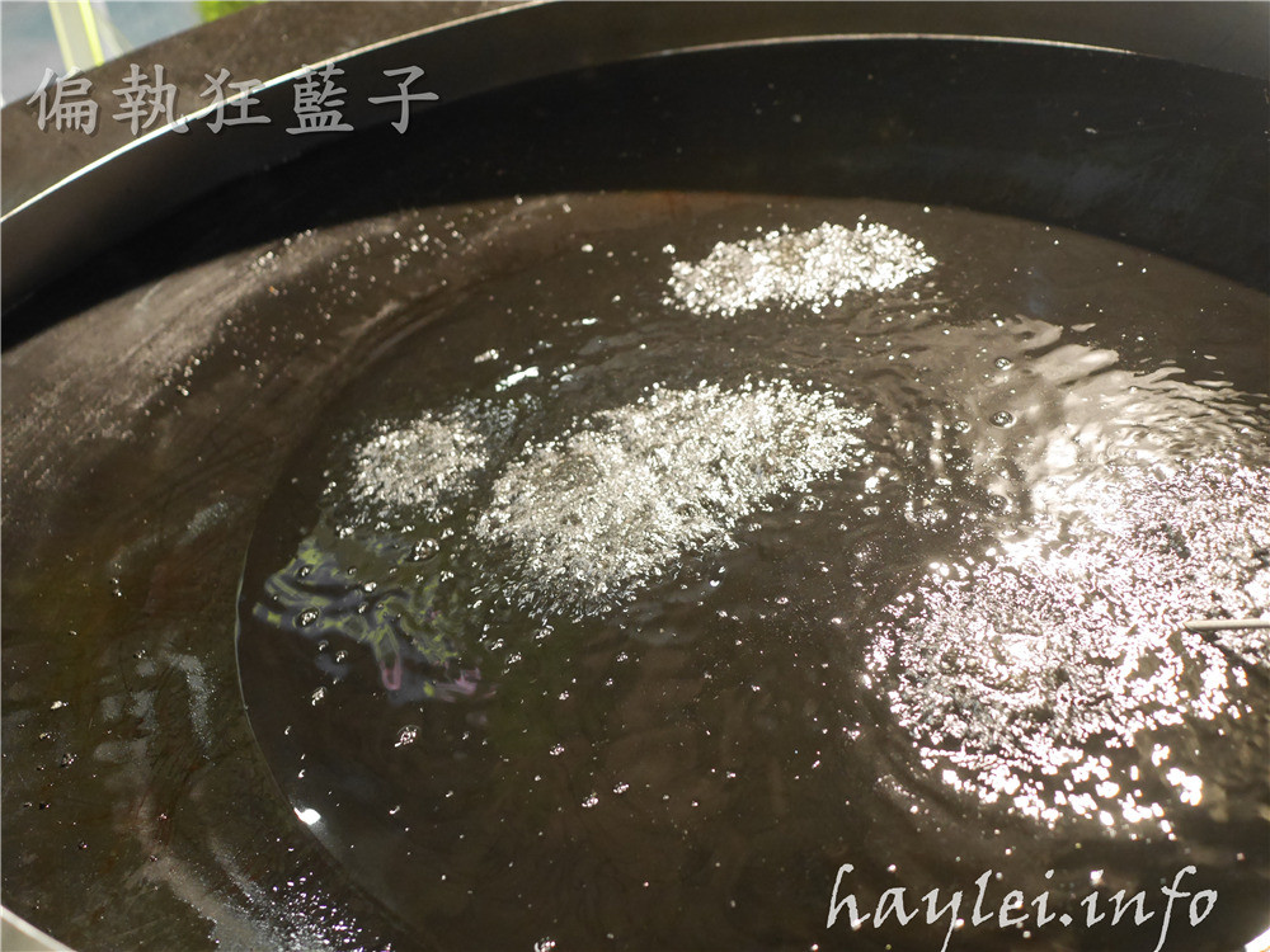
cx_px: 635
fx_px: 1101
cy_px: 476
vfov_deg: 46.8
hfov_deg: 60.0
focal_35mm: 30
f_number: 2
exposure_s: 1/60
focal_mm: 15
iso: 2500
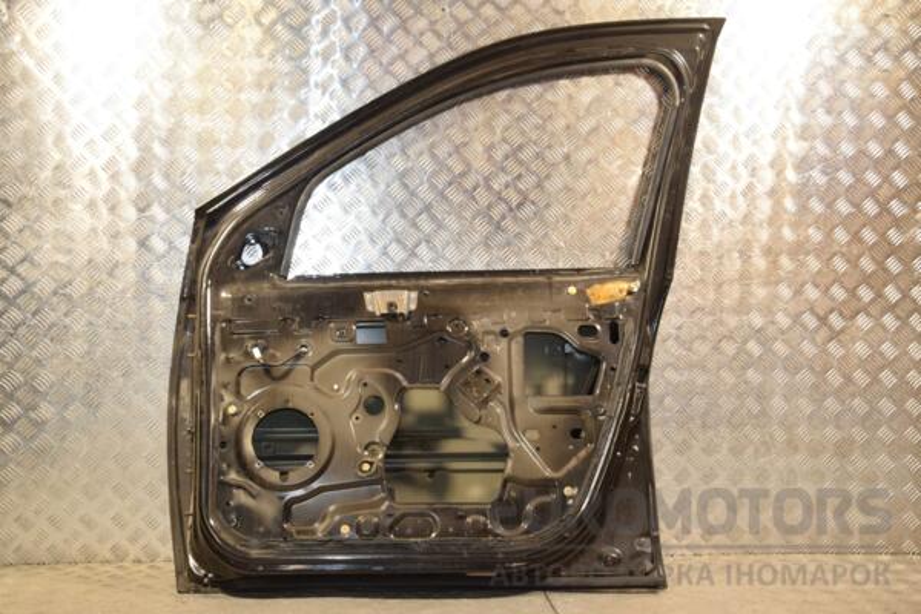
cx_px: 460
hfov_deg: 43.6
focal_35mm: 45
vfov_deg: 29.9
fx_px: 1151
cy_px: 307
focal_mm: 30
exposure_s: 1/200
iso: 800
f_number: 6.3
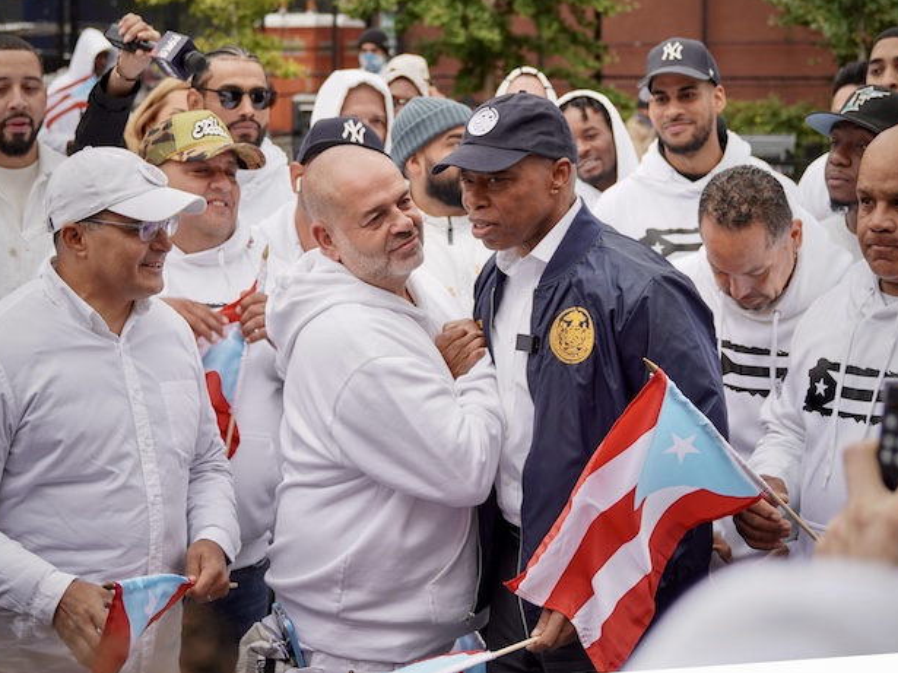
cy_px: 335
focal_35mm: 46
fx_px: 1193
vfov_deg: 31.5
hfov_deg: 41.2
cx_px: 448
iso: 50
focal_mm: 28
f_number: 2.8
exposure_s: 1/160
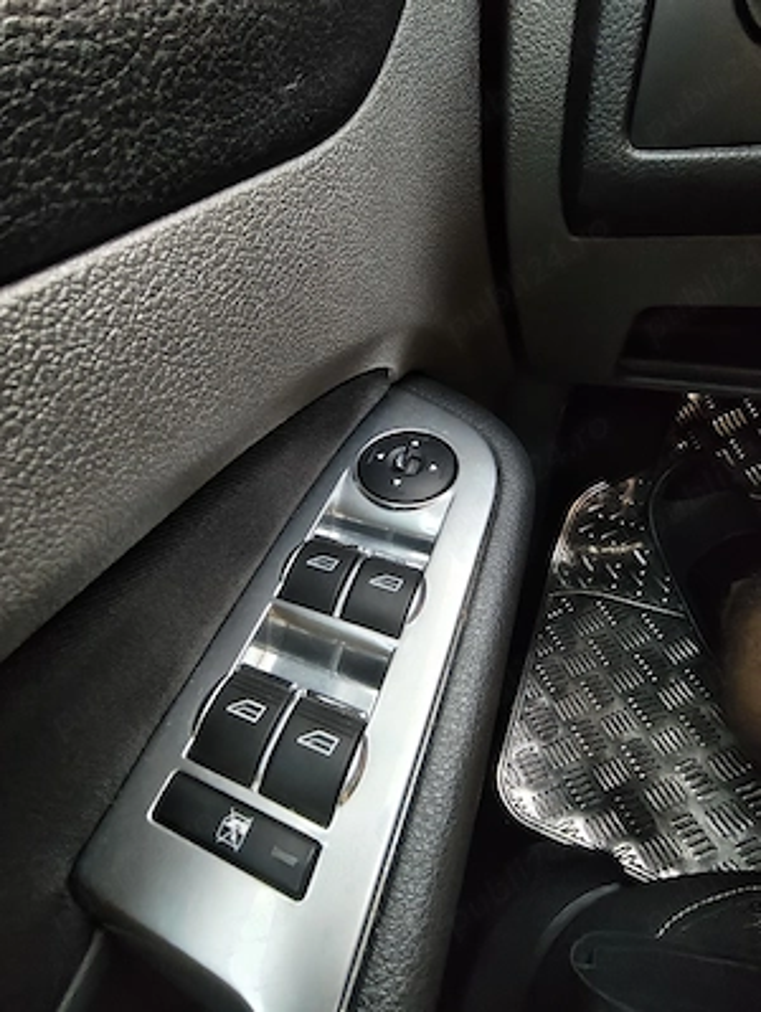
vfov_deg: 98.1
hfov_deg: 81.8
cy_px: 506
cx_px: 380
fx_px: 439
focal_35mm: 15
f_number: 2.2
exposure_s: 1/50.3
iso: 561
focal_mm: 1.64
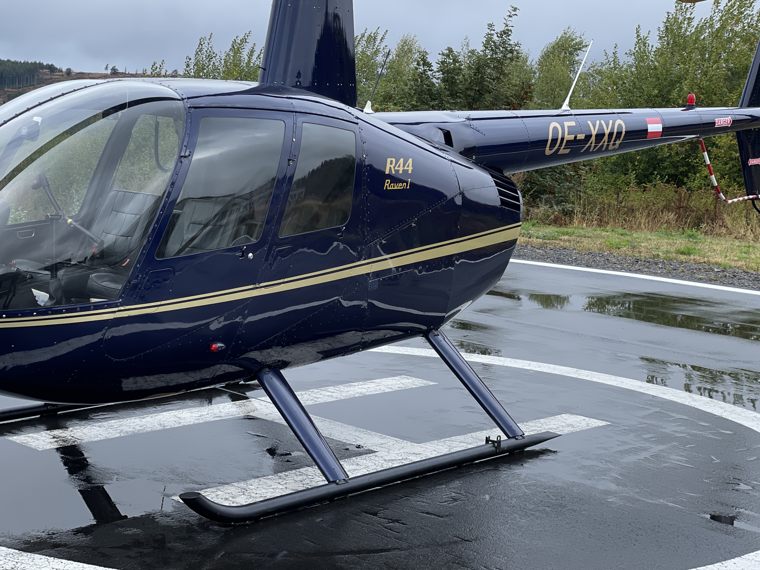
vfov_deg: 23.3
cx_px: 354
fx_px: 1383
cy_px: 246
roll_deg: -2.4
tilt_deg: -4.5
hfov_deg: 30.7
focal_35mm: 63
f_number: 2
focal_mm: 6
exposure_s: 1/545
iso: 32
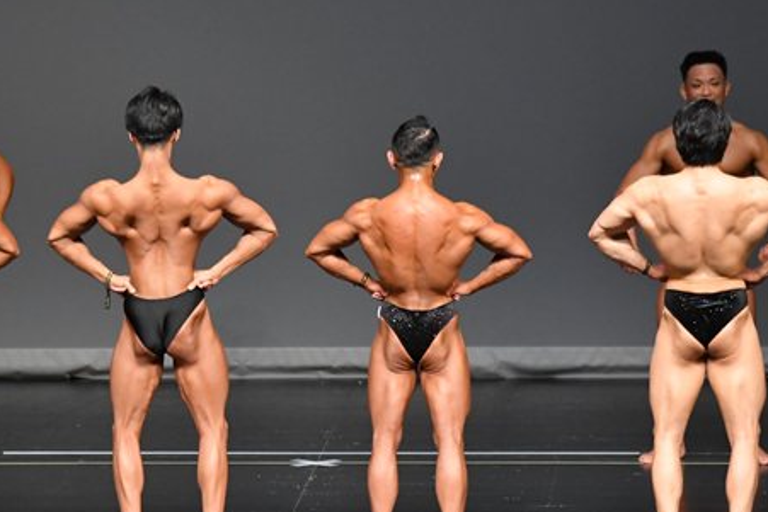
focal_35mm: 347
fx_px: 7405
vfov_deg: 4.0
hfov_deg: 5.9
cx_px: 323
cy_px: 323
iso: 3200
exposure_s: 1/400
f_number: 5.6
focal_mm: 135
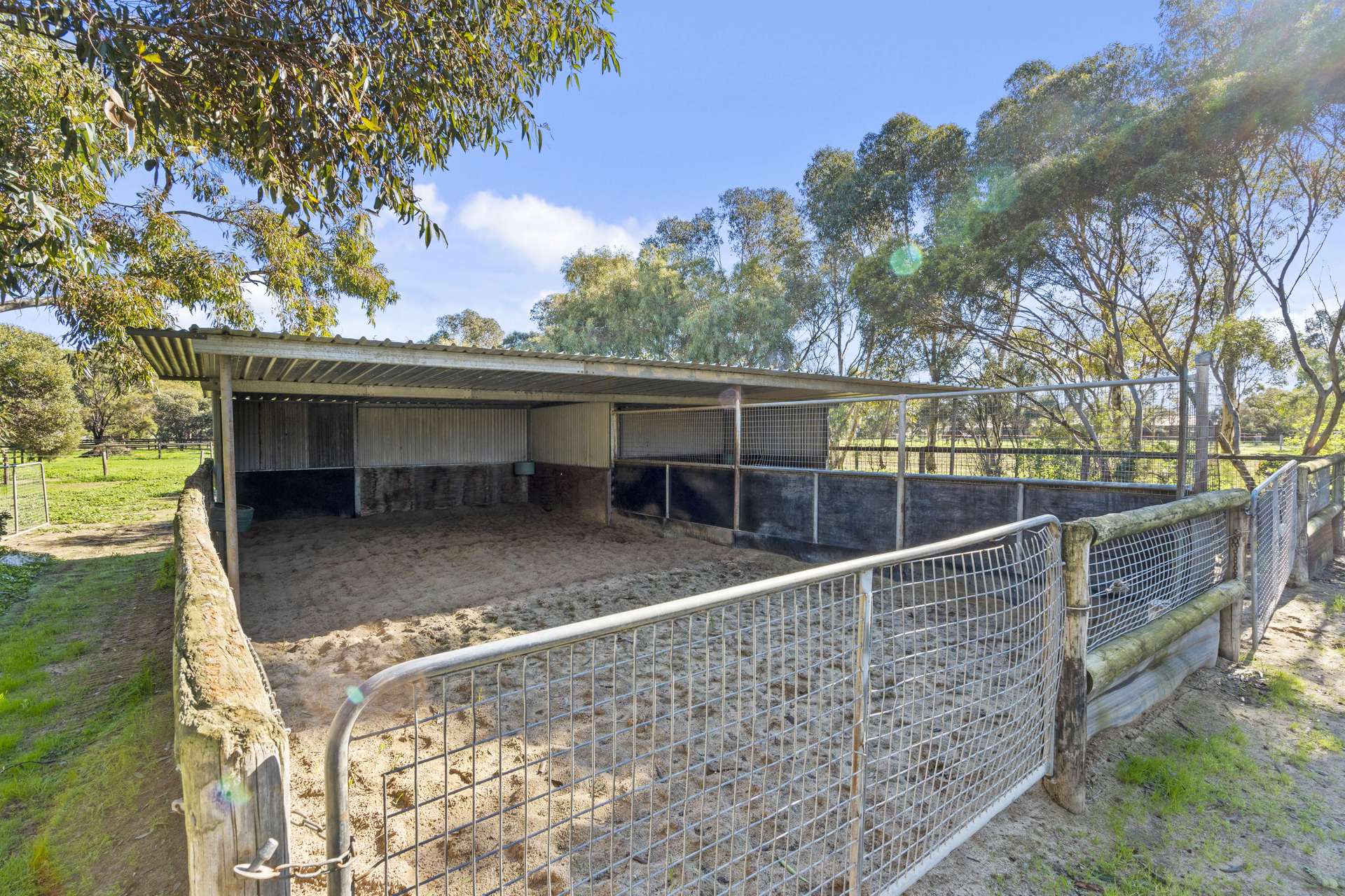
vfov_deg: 73.7
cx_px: 672
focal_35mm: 16
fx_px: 598
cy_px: 448
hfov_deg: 96.7
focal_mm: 16
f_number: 13
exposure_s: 1/50
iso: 160
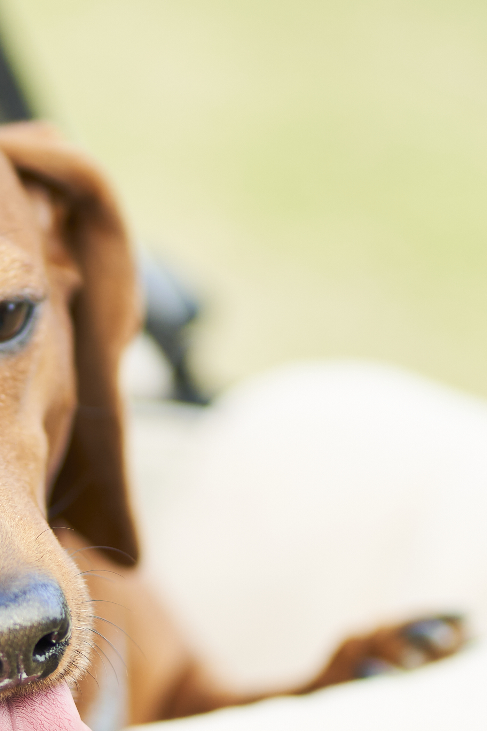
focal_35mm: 243
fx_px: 4931
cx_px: -212
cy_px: 632
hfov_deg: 5.6
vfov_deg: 8.4
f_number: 2.2
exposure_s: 1/800
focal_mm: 85
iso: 100
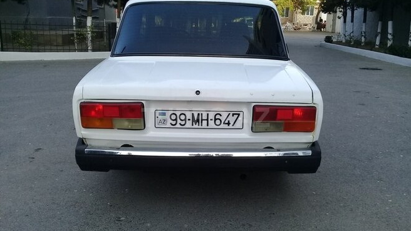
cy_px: 117
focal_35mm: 34
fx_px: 371
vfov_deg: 34.7
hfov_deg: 58.0
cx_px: 206
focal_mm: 3.3
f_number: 2.2
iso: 50
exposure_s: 1/140
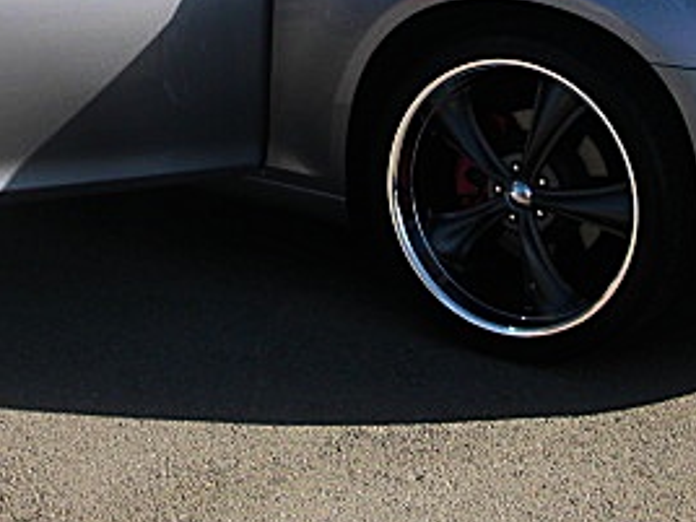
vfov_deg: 16.8
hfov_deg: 22.7
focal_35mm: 86
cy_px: 10
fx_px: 1729
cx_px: 288
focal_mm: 6.3
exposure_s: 1/640
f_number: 2.8
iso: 50
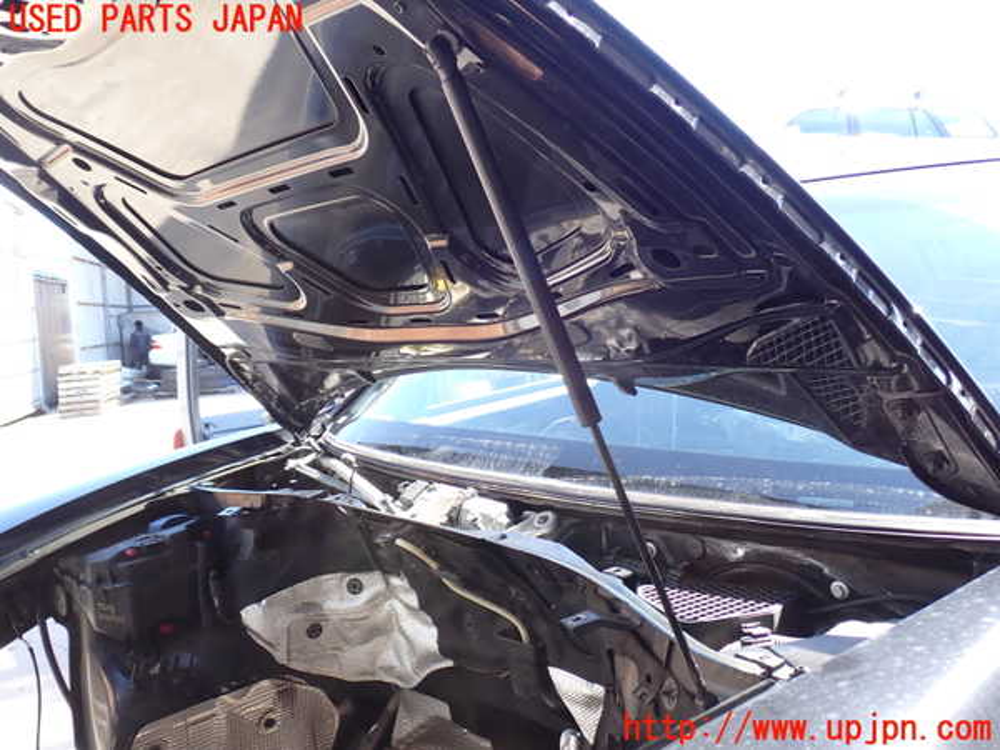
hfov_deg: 60.0
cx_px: 500
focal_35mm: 30
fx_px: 867
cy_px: 375
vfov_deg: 46.8
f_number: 3.2
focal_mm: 5.4
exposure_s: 1/80
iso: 100
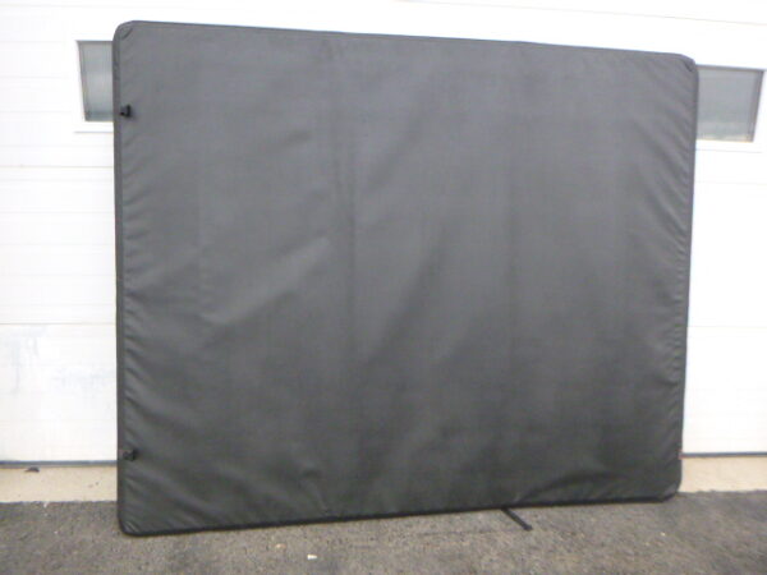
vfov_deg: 54.9
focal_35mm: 25
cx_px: 384
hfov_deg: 69.4
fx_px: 554
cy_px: 288
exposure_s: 1/160
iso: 400
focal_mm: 4.5
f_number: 3.9
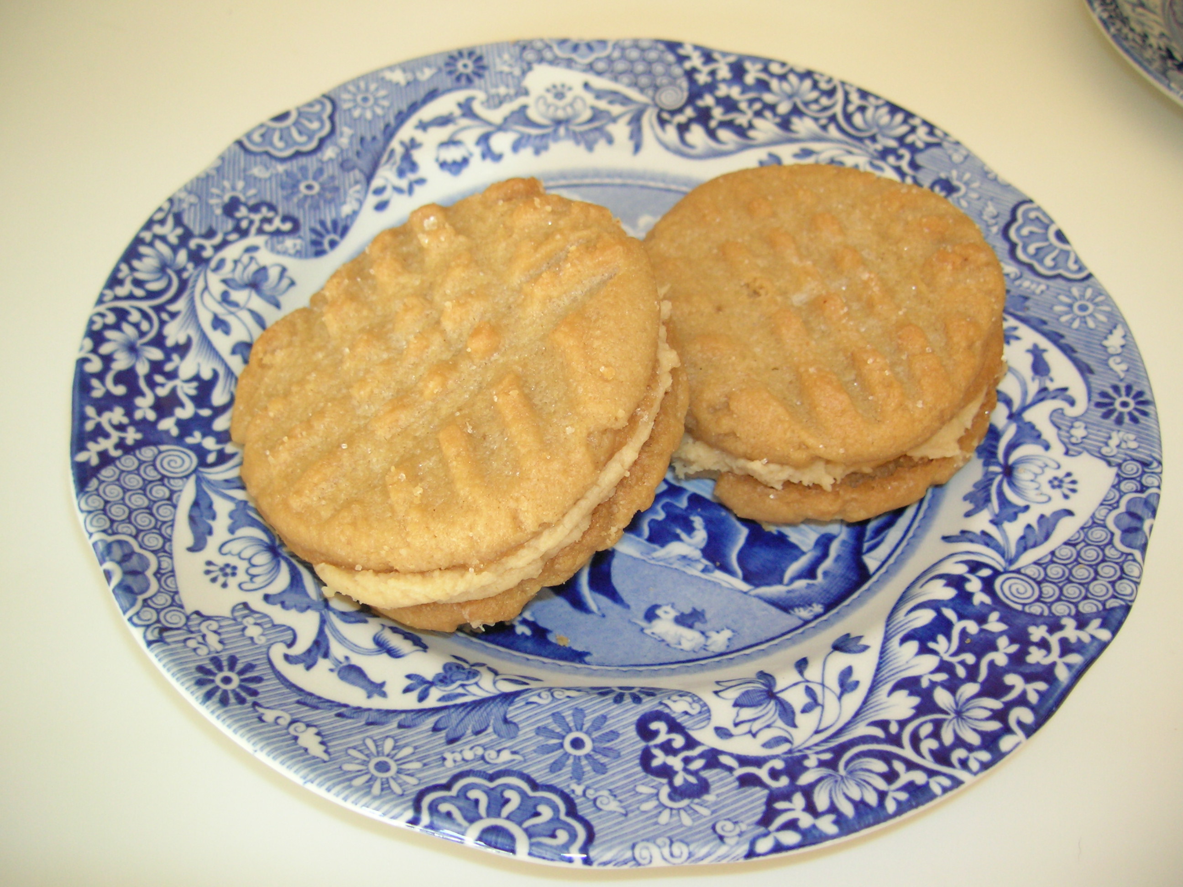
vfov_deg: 41.8
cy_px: 444
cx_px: 592
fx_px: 1162
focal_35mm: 34
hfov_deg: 54.0
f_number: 2.9
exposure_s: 1/30.6
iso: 128
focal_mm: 5.7
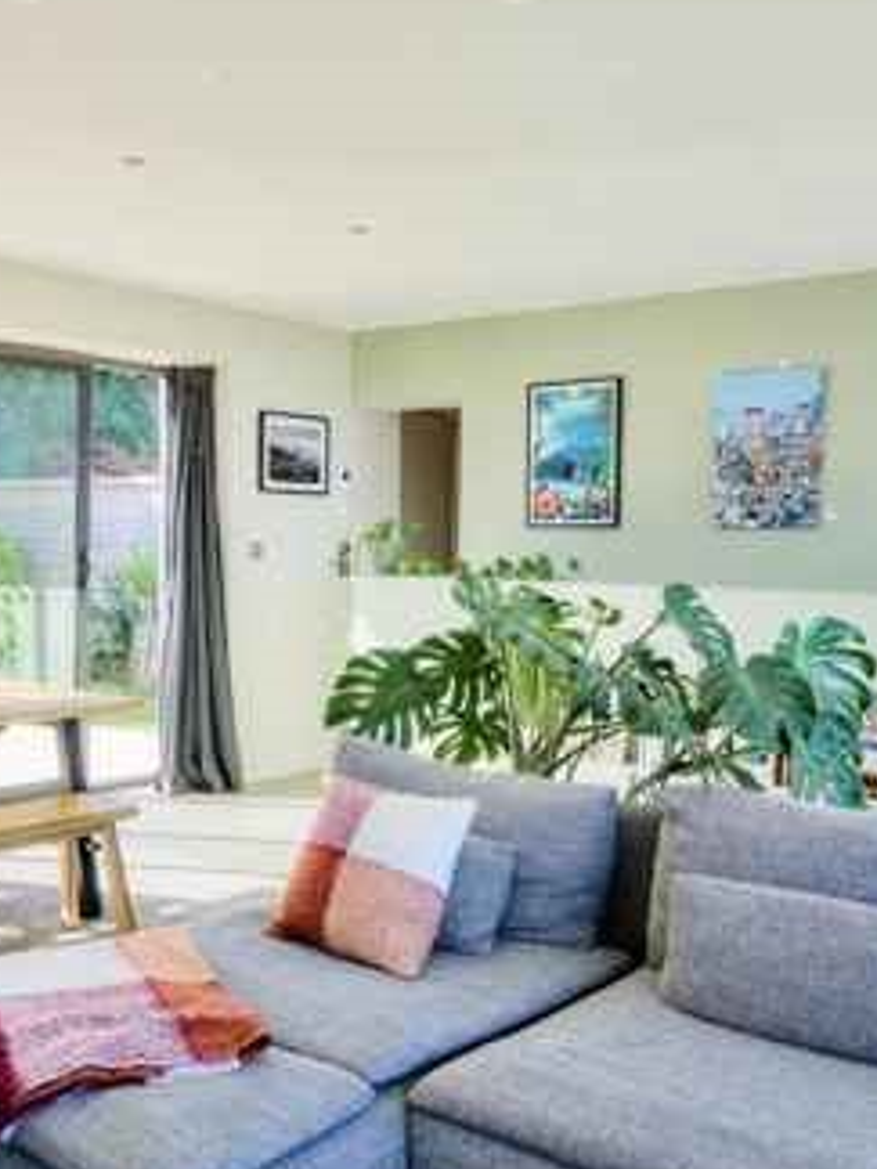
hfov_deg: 37.7
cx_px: 404
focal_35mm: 38
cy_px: 619
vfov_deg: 49.0
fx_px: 1284
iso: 800
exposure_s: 1/1600
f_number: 8
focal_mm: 16
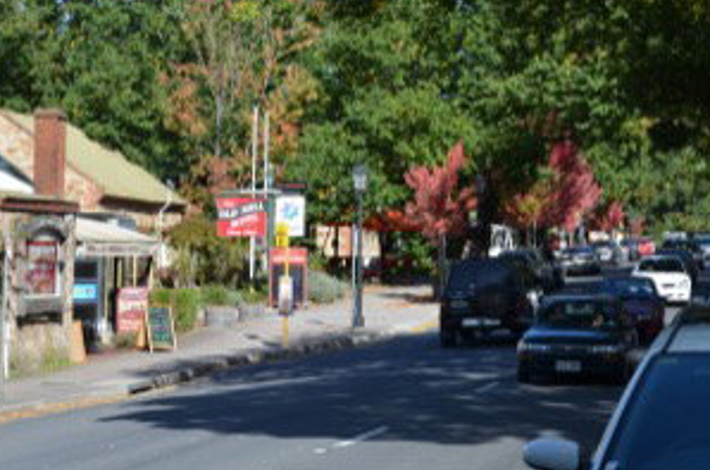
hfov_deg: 16.2
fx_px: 2498
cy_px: 113
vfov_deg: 10.7
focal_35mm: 127
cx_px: 431
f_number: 8
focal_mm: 42
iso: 125
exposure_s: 1/250
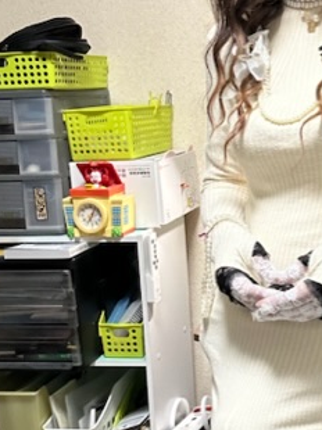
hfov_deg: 22.7
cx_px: 317
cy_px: 211
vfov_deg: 31.2
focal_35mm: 62
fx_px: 770
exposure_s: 1/60
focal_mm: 2.69
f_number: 1.9
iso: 125
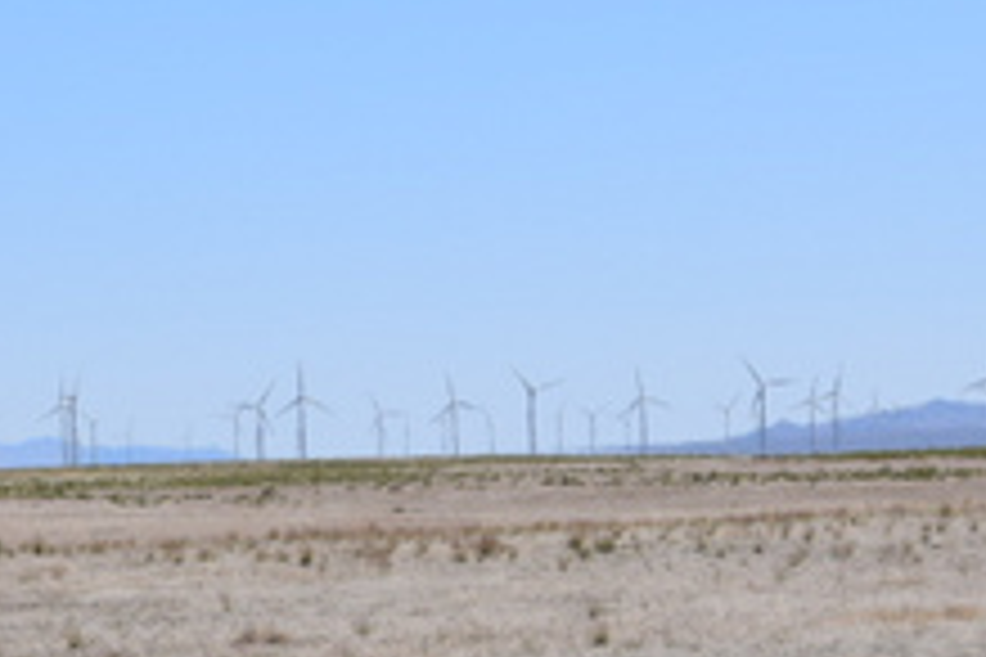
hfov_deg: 7.8
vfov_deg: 5.2
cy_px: 493
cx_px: 207
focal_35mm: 263
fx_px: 7203
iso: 200
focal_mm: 60
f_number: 8
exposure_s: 1/1000
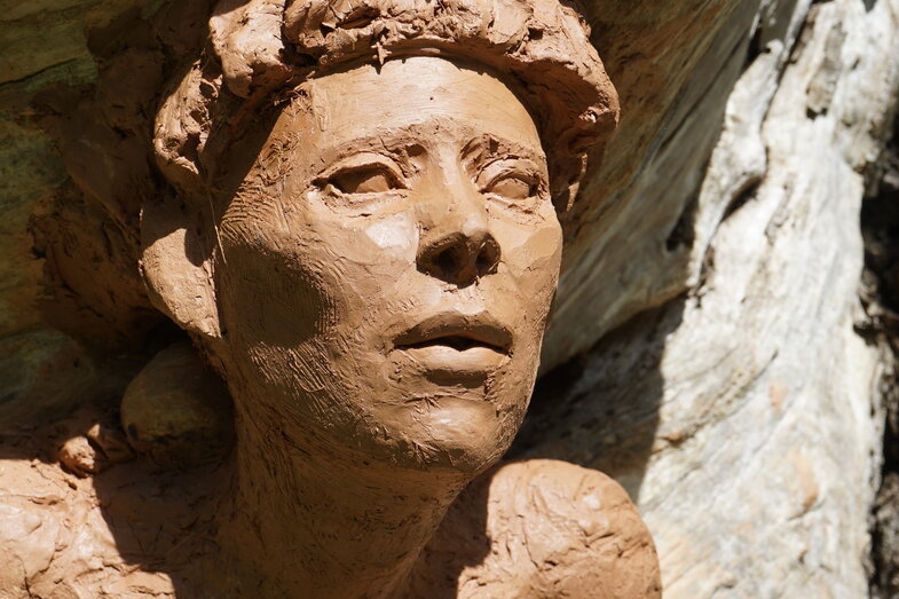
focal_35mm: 107
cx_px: 247
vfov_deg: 12.8
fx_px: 2671
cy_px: 322
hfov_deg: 19.0
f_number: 8
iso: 100
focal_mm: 70
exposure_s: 1/200
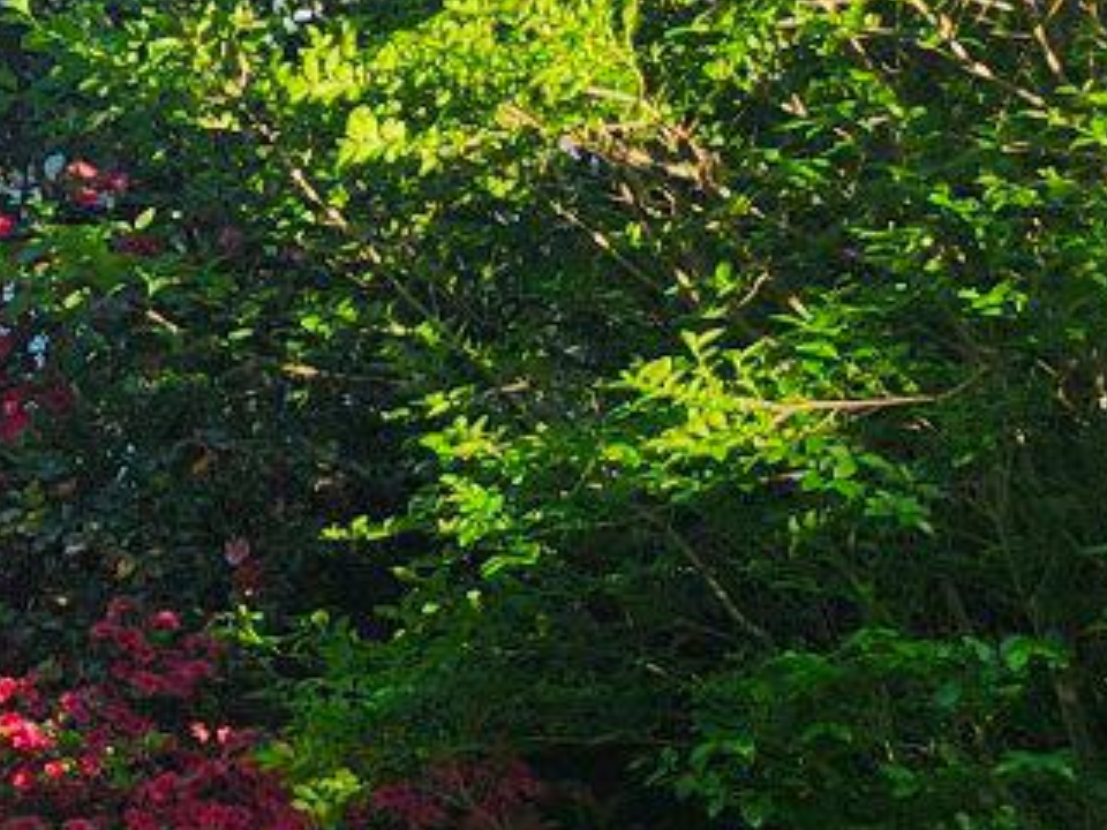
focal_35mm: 147
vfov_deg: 10.1
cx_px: -2172
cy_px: 391
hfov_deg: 10.1
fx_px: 4701
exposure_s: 1/220
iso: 25
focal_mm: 5.54
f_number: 1.8
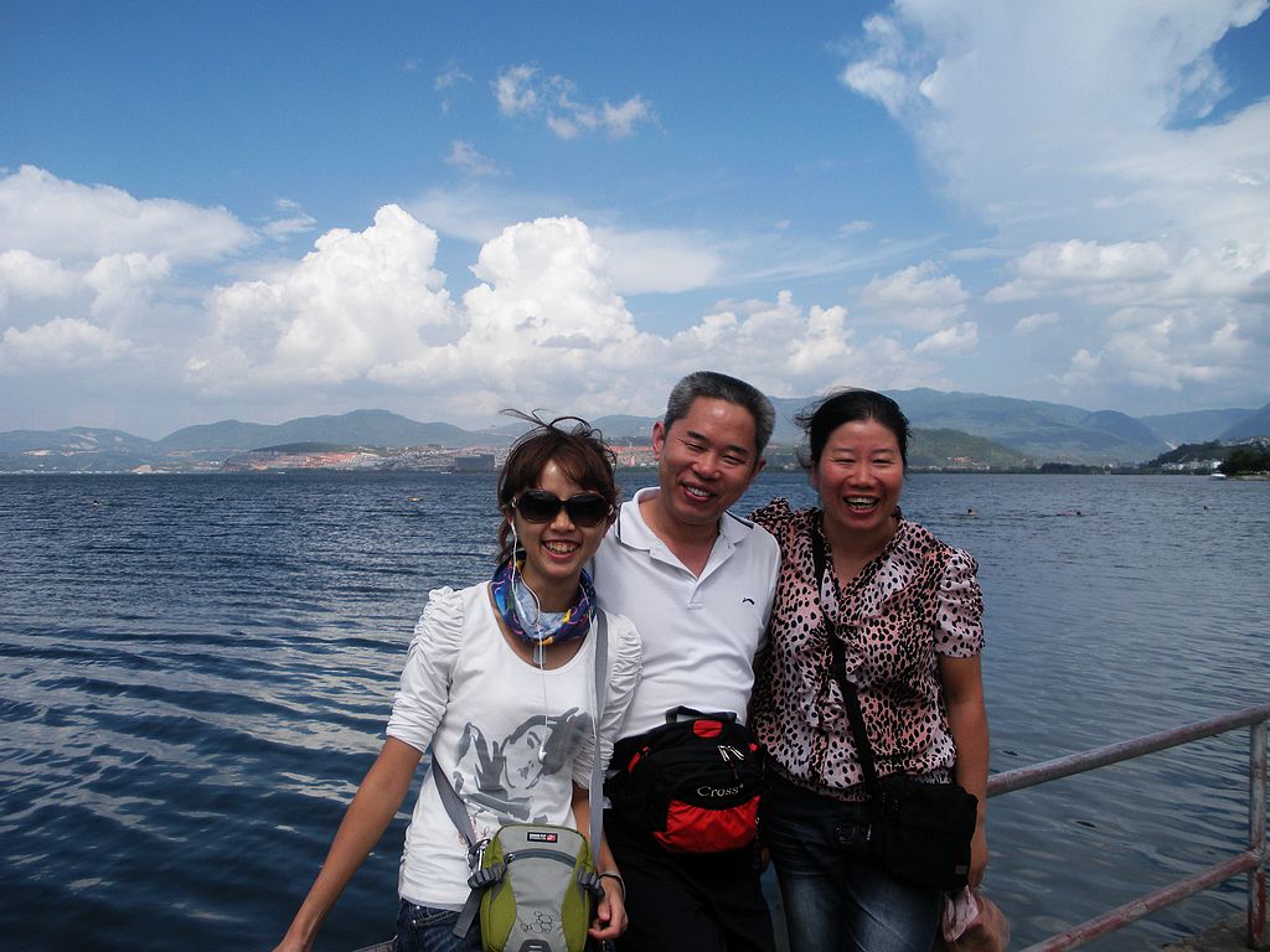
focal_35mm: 36
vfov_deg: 39.7
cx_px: 635
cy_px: 476
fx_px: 1321
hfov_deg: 51.4
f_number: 3.5
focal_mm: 6.3
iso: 64
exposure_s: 1/906
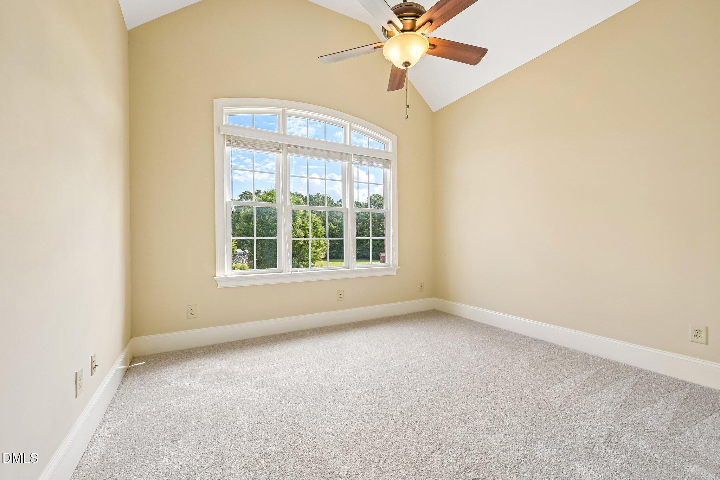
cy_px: 240
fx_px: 280
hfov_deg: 104.3
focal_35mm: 14
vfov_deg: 81.2
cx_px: 360
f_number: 8
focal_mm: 14
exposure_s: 1/50
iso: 100
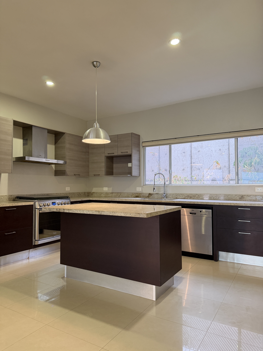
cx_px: 132
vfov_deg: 71.6
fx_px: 243
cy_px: 176
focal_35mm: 24
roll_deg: -0.1
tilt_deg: +1.4
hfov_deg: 56.8
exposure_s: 1/60
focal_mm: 6.76
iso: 320
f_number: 1.78
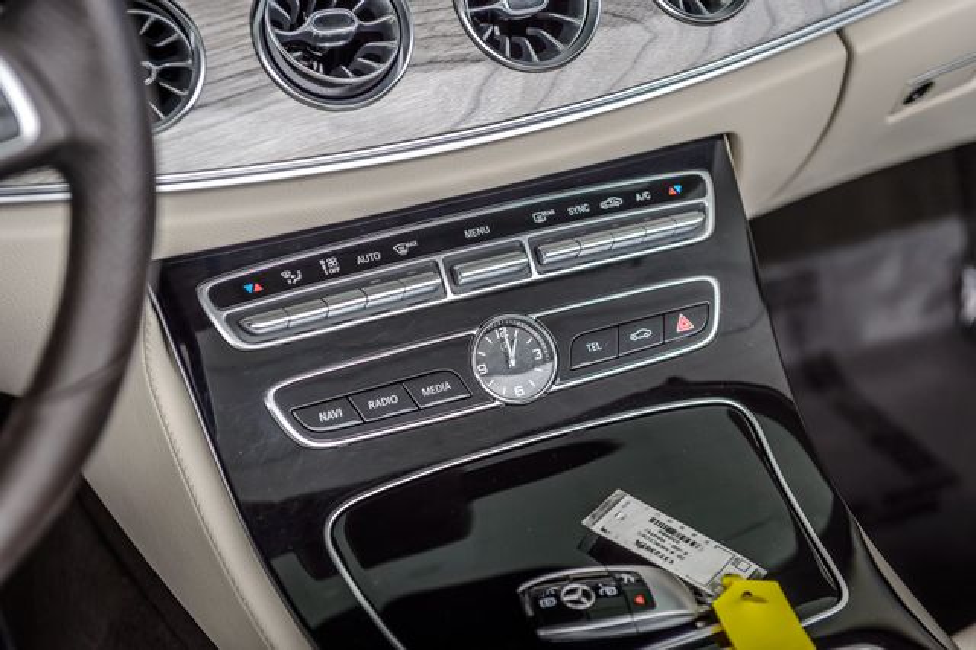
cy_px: 325
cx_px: 488
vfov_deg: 19.2
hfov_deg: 28.5
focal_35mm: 71
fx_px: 1924
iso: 400
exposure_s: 1/1250
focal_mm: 70
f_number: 4
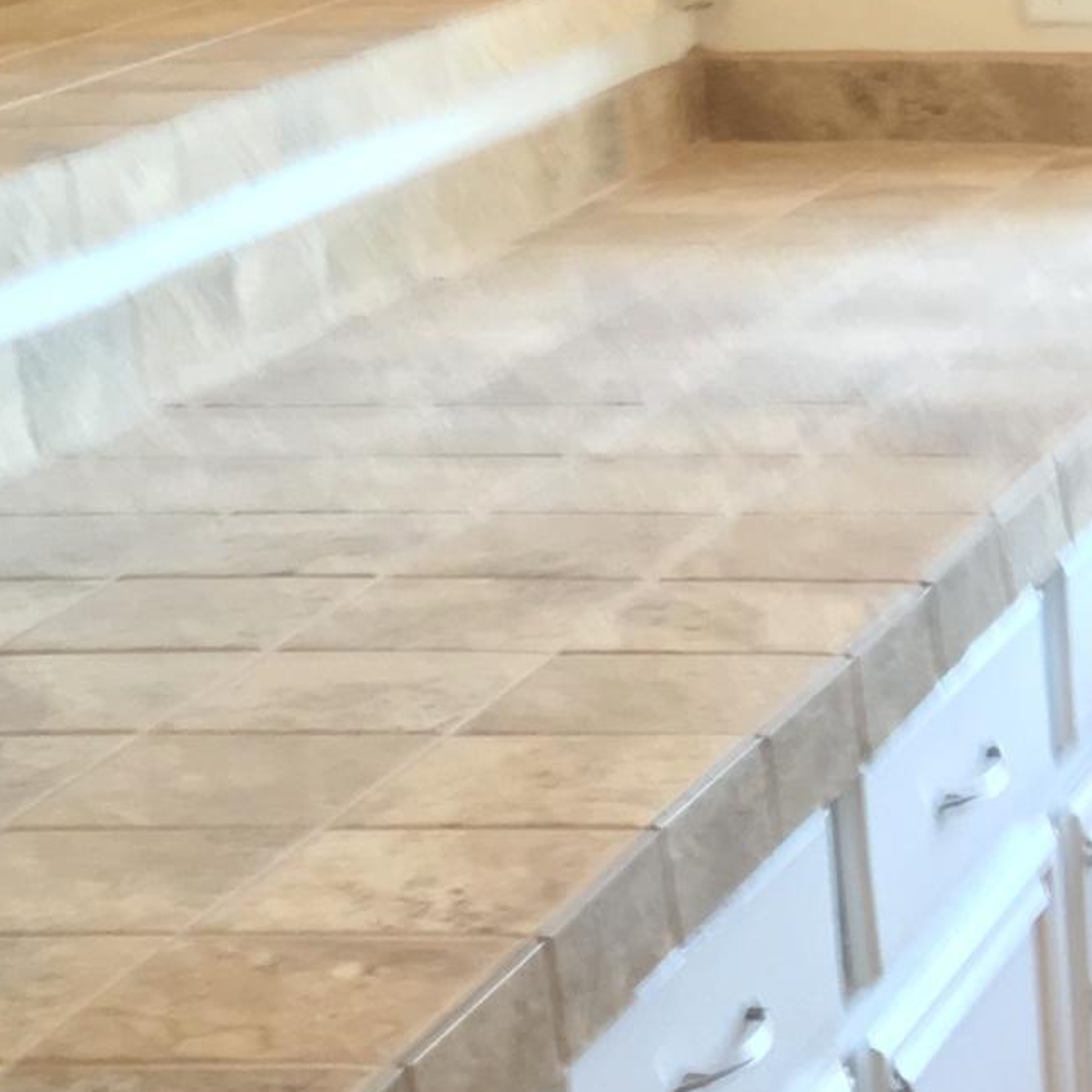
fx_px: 4247
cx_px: 2223
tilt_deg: -13.4
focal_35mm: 119
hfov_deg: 12.7
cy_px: 527
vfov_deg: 14.7
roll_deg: -0.1
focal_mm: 4.15
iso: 50
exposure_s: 1/30
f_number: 2.2
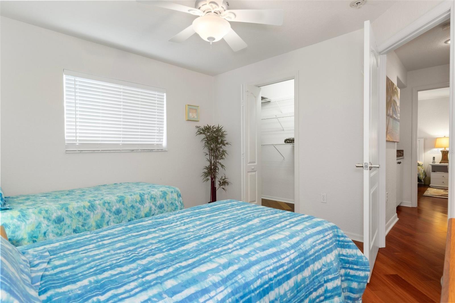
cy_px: 152
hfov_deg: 90.0
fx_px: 227
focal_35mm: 18
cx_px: 228
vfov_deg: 67.4
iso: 320
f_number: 8
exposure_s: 1.5
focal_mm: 12
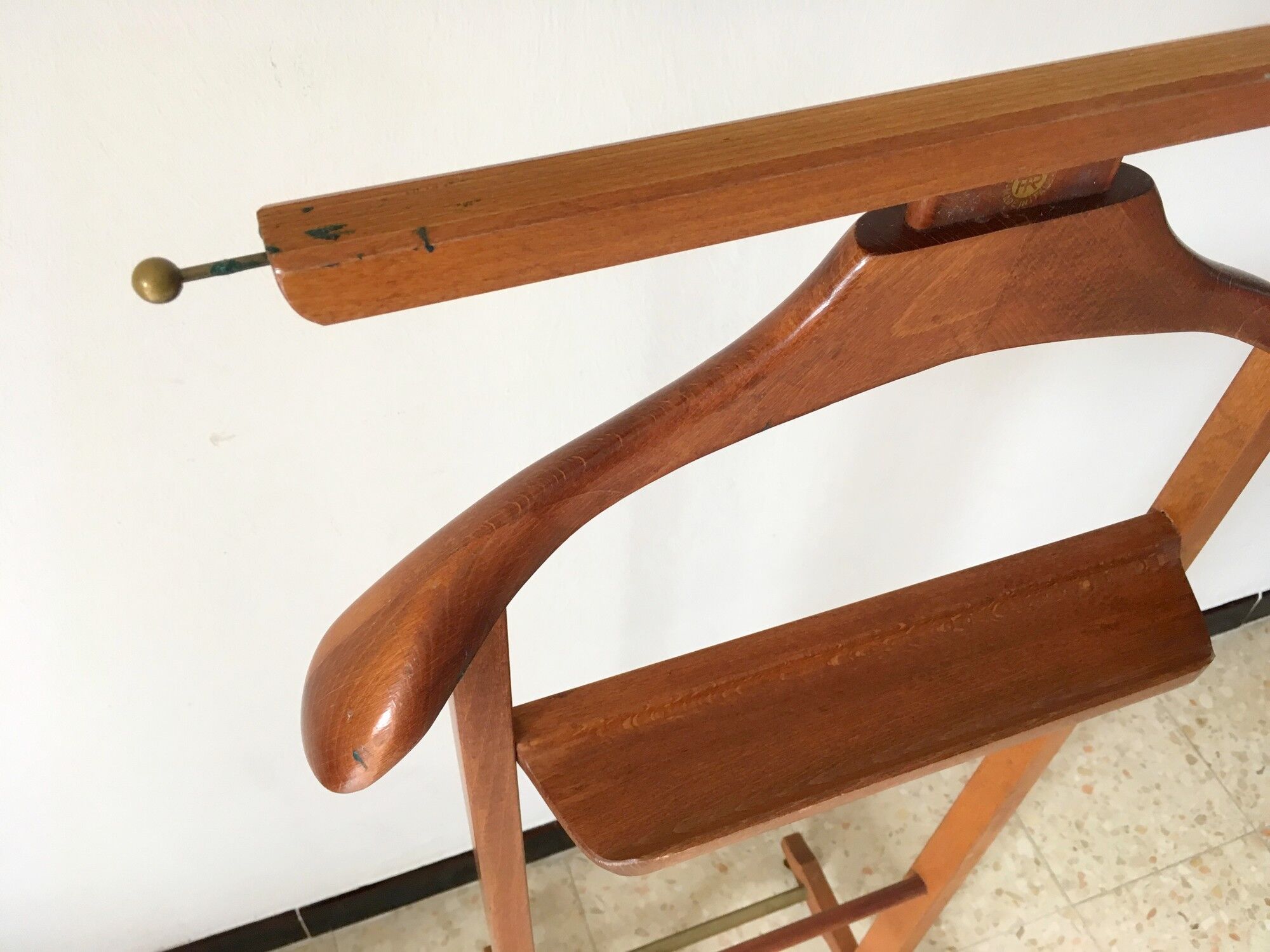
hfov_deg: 61.7
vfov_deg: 48.2
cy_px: 476
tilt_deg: -48.9
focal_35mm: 29
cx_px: 635
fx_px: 1064
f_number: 2.2
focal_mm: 4.15
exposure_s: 1/33
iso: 100
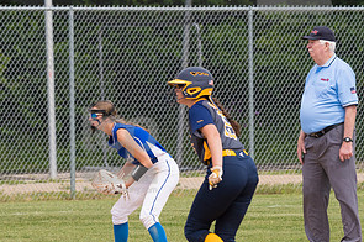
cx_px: 120
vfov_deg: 2.3
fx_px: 5959
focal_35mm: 590
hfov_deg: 3.5
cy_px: 151
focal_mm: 200
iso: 320
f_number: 5.6
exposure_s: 1/1600
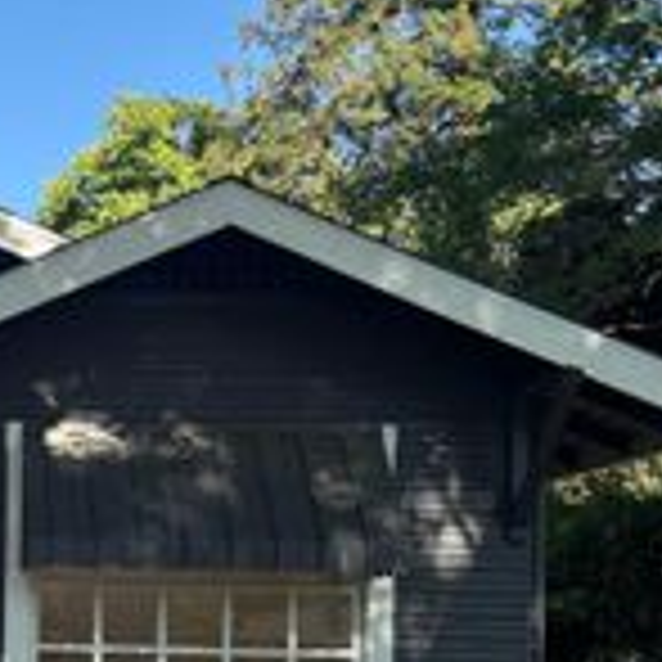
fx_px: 1688
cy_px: 592
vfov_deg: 21.7
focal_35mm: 78
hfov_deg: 19.9
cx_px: -257
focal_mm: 5.96
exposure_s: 1/1337
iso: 50
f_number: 1.6
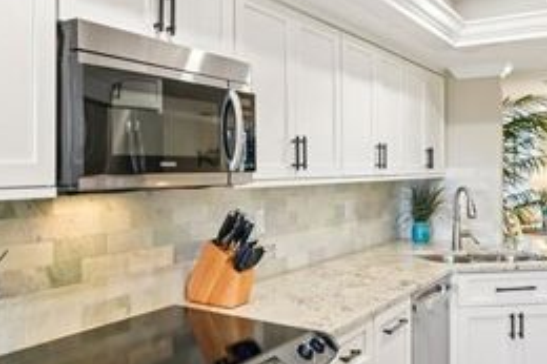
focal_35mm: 38
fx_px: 577
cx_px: 195
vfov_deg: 35.0
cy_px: 157
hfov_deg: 50.1
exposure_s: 1/15
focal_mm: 14
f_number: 8
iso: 400
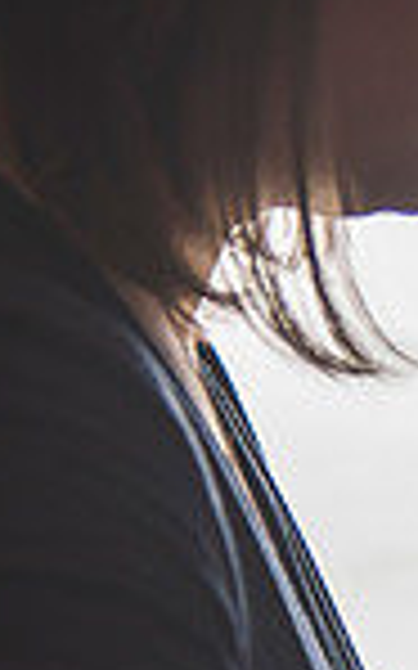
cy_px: 812
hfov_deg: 6.1
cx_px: 1205
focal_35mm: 199
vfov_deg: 10.4
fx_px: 3631
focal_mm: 50
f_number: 2.8
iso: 100
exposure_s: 1/125
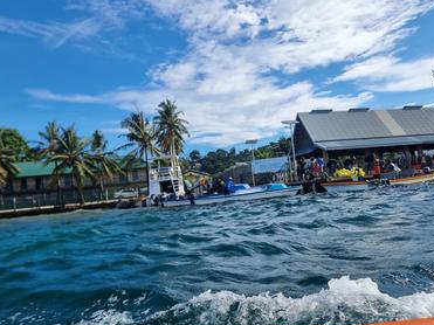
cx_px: 253
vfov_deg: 48.2
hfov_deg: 61.3
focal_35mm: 29
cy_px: 158
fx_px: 363
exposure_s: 1/1192
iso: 50
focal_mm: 6.7
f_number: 1.8
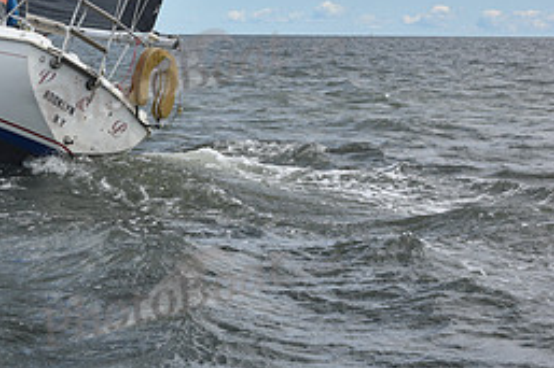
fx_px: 2430
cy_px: -8
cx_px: -69
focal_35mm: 158
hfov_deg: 12.8
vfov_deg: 8.6
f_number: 10
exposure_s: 1/800
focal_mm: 70
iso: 250
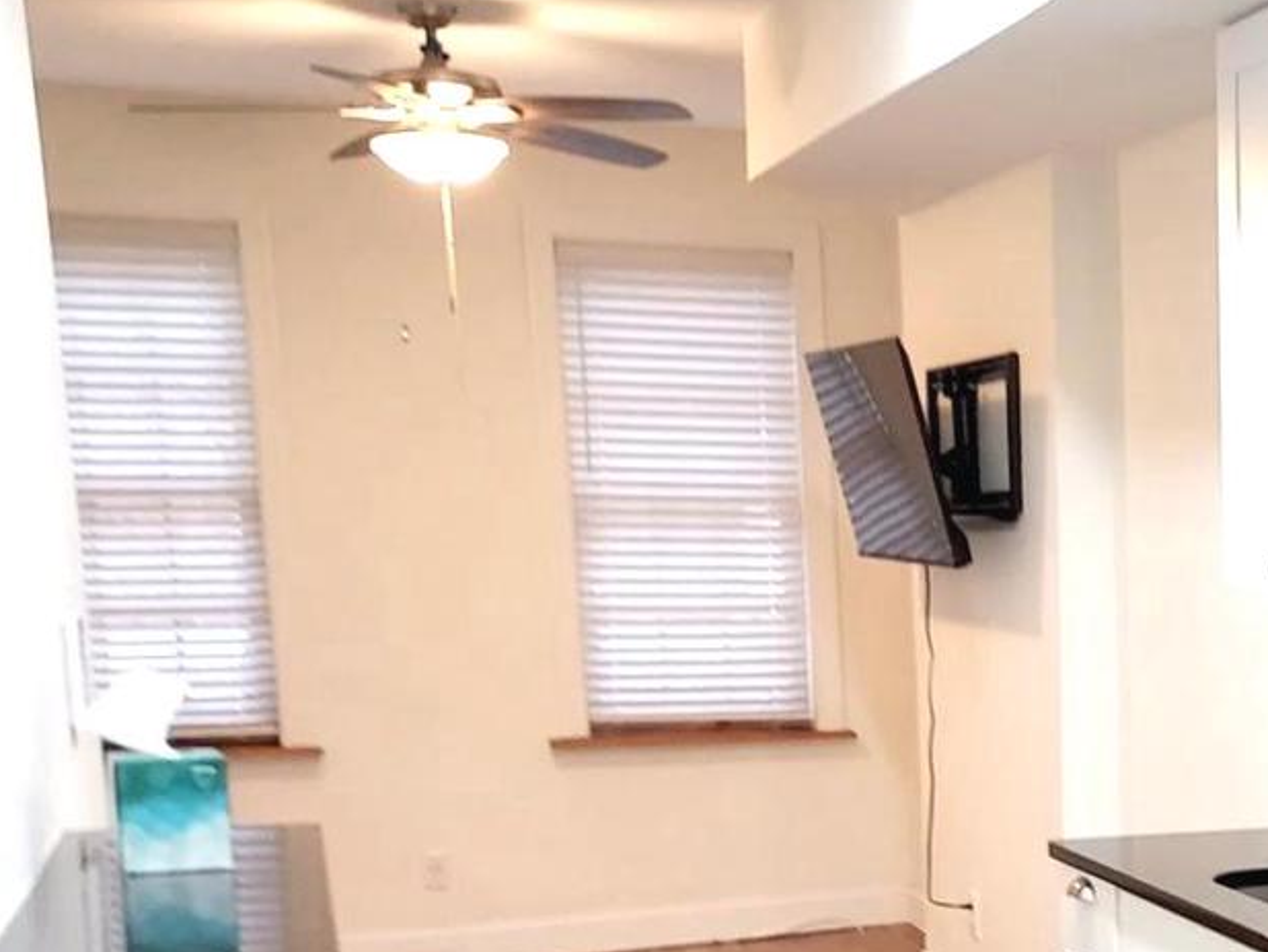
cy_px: 985
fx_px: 2052
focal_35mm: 56
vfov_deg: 24.7
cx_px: 1328
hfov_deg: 31.2
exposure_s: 1/60
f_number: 1.8
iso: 250
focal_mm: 4.6
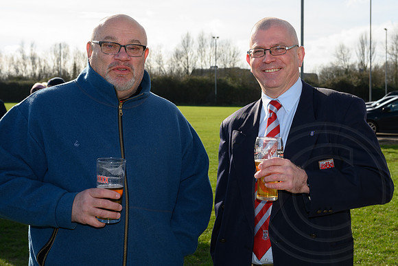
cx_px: 260
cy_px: 92
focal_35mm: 54
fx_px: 593
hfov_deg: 36.8
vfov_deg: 25.1
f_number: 7.1
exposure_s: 1/160
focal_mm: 41
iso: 64
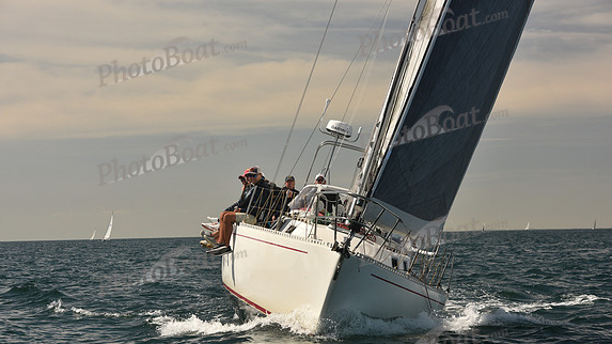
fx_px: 1720
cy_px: 198
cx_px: 303
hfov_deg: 20.2
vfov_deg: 11.4
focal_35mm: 106
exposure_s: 1/640
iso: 250
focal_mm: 100
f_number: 7.1
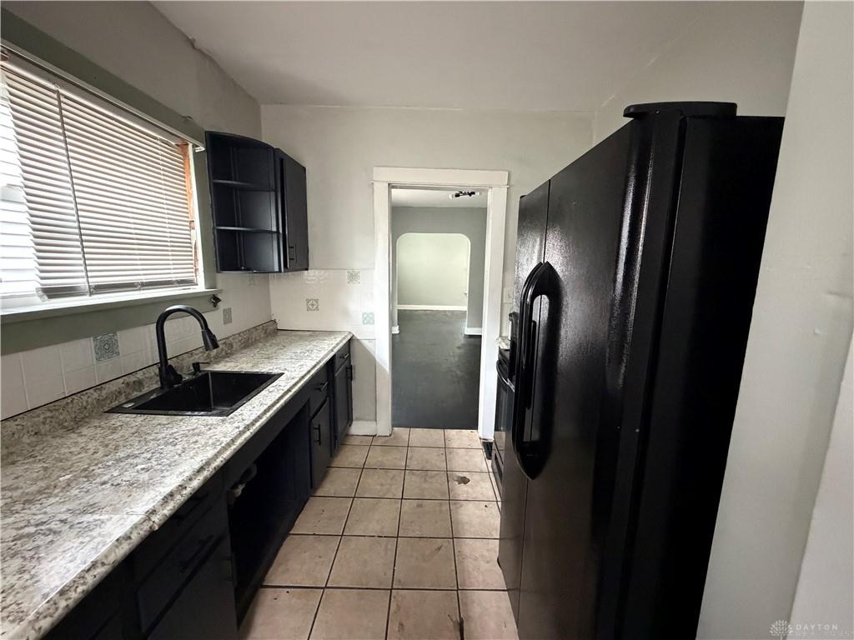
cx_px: 427
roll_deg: -1.0
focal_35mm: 14
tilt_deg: -9.7
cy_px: 320
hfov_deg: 102.1
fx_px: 345
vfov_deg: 85.7
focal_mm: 2.22
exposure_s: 1/60
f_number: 2.2
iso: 1250
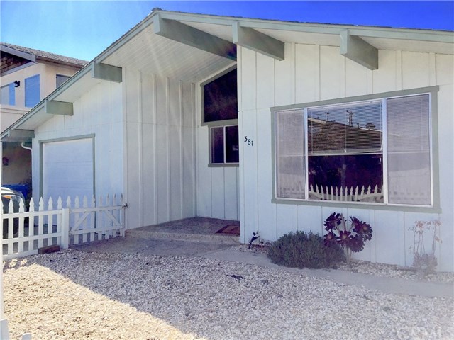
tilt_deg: +0.0
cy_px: 170
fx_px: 380
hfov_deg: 61.7
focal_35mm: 29
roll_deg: -0.3
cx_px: 227
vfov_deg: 48.2
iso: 32
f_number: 2.2
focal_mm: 4.15
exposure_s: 1/1319
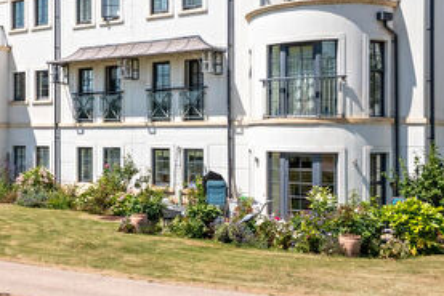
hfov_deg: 39.1
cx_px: 72
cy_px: 85
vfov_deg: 27.8
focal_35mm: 48
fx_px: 592
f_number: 7.1
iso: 250
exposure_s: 1/1250
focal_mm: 19
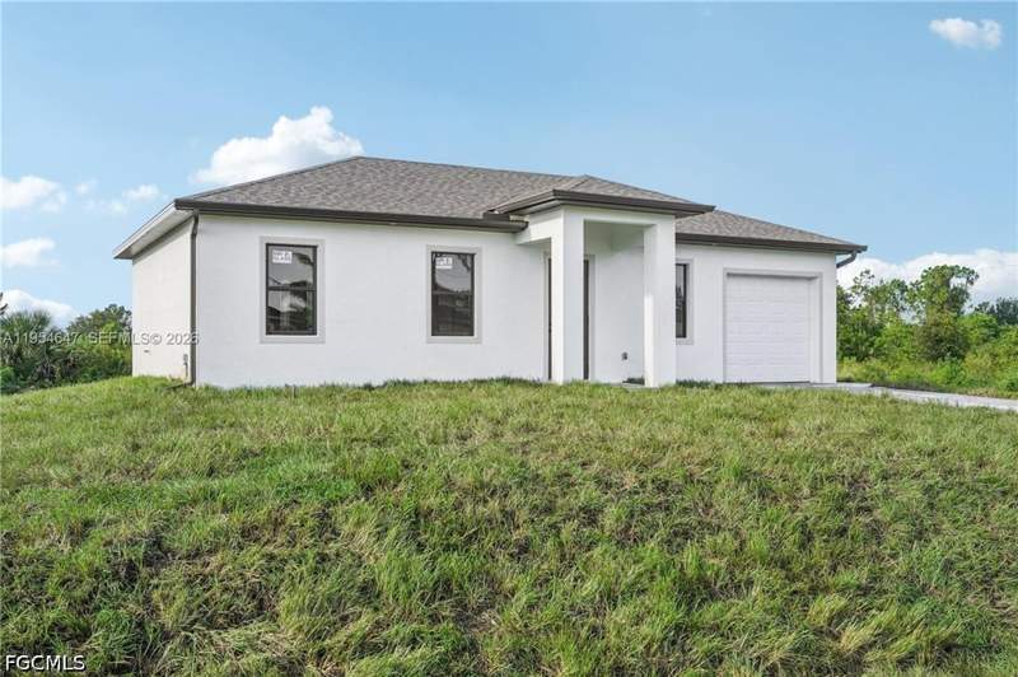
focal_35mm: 35
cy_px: 338
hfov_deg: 54.5
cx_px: 509
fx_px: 989
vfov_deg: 37.8
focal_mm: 35
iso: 400
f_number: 8
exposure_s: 1/400
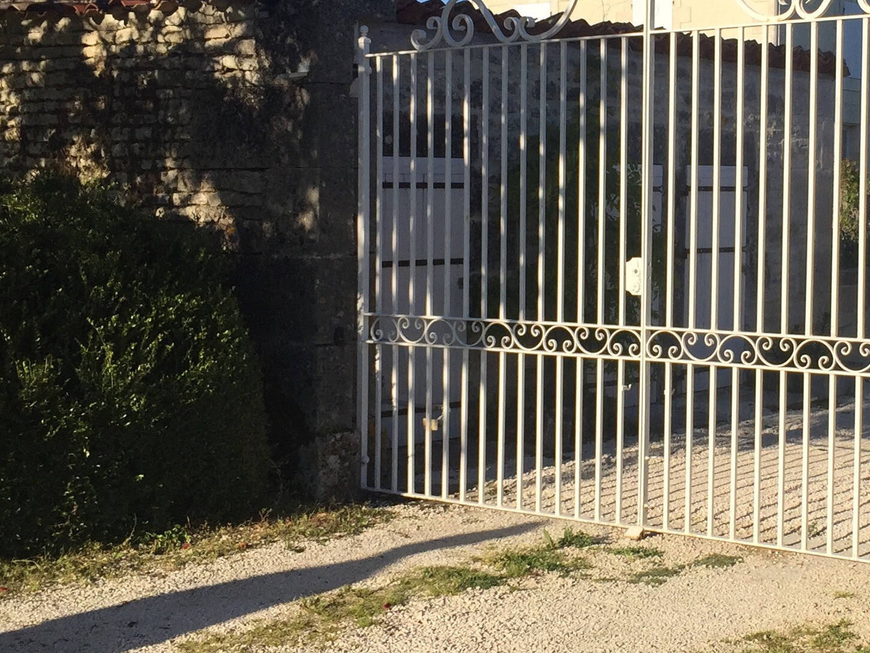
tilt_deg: -5.2
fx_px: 1634
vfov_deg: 22.5
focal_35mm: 65
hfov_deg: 28.9
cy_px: 251
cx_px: 746
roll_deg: -0.3
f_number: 2.2
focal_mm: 4.15
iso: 32
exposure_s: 1/2198
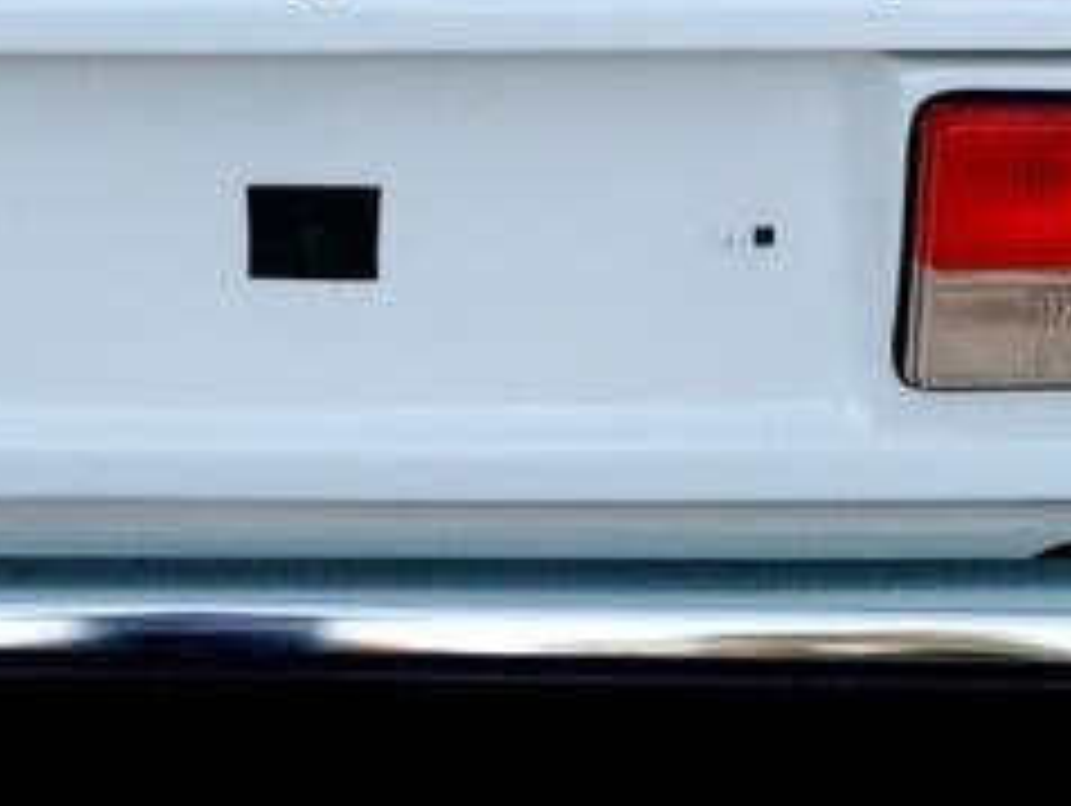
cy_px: -92
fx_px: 4460
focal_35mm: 144
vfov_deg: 10.2
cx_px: 225
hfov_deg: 13.6
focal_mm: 5.99
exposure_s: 1/100
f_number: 2.6
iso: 125
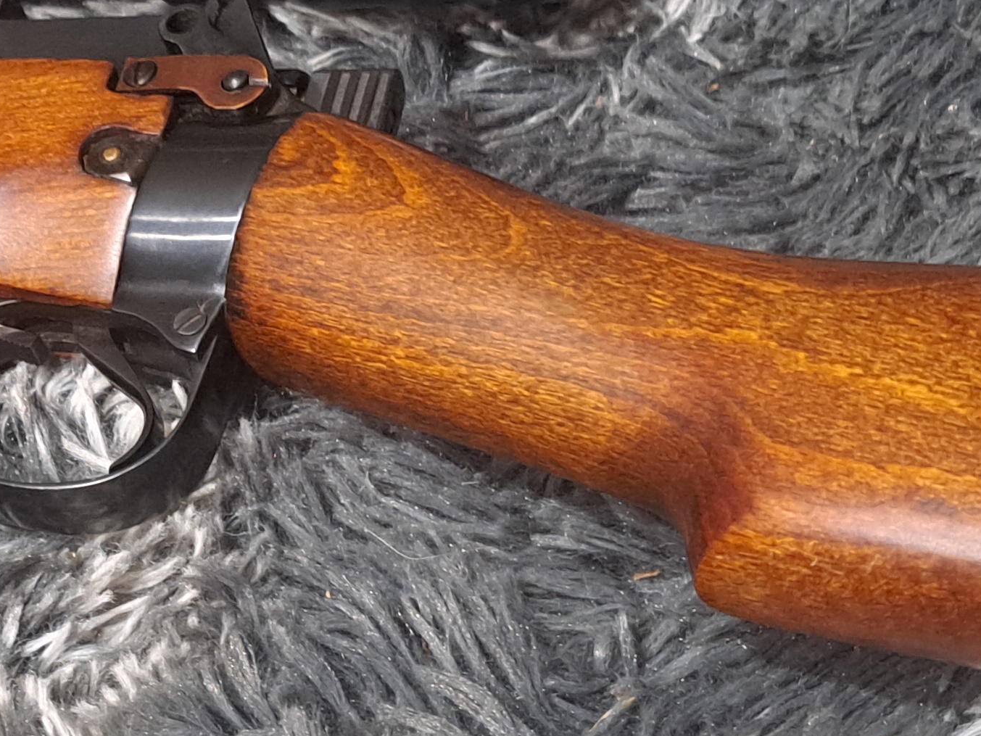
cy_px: 373
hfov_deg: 23.2
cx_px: 103
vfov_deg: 18.0
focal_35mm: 82
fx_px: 2324
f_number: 1.8
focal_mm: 5.23
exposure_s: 1/25
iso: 500
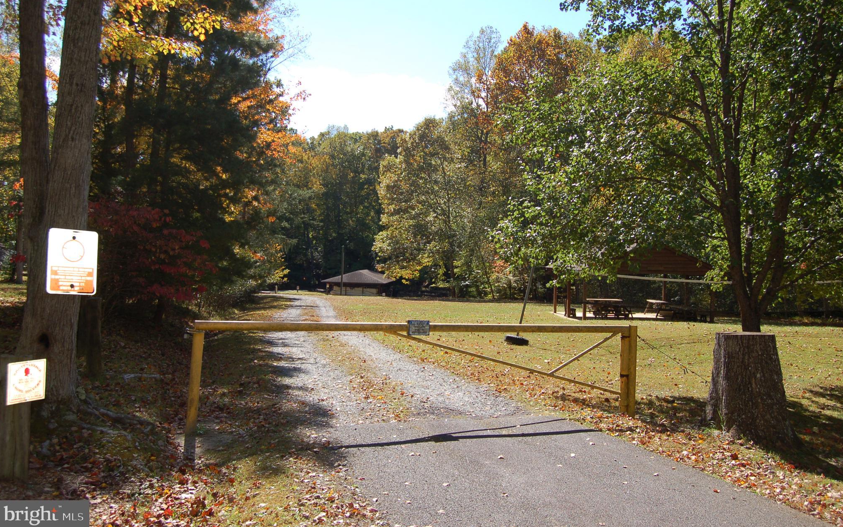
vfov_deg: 40.6
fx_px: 712
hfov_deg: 61.2
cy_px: 246
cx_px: 425
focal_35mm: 31
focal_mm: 20
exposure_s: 1/500
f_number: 5.6
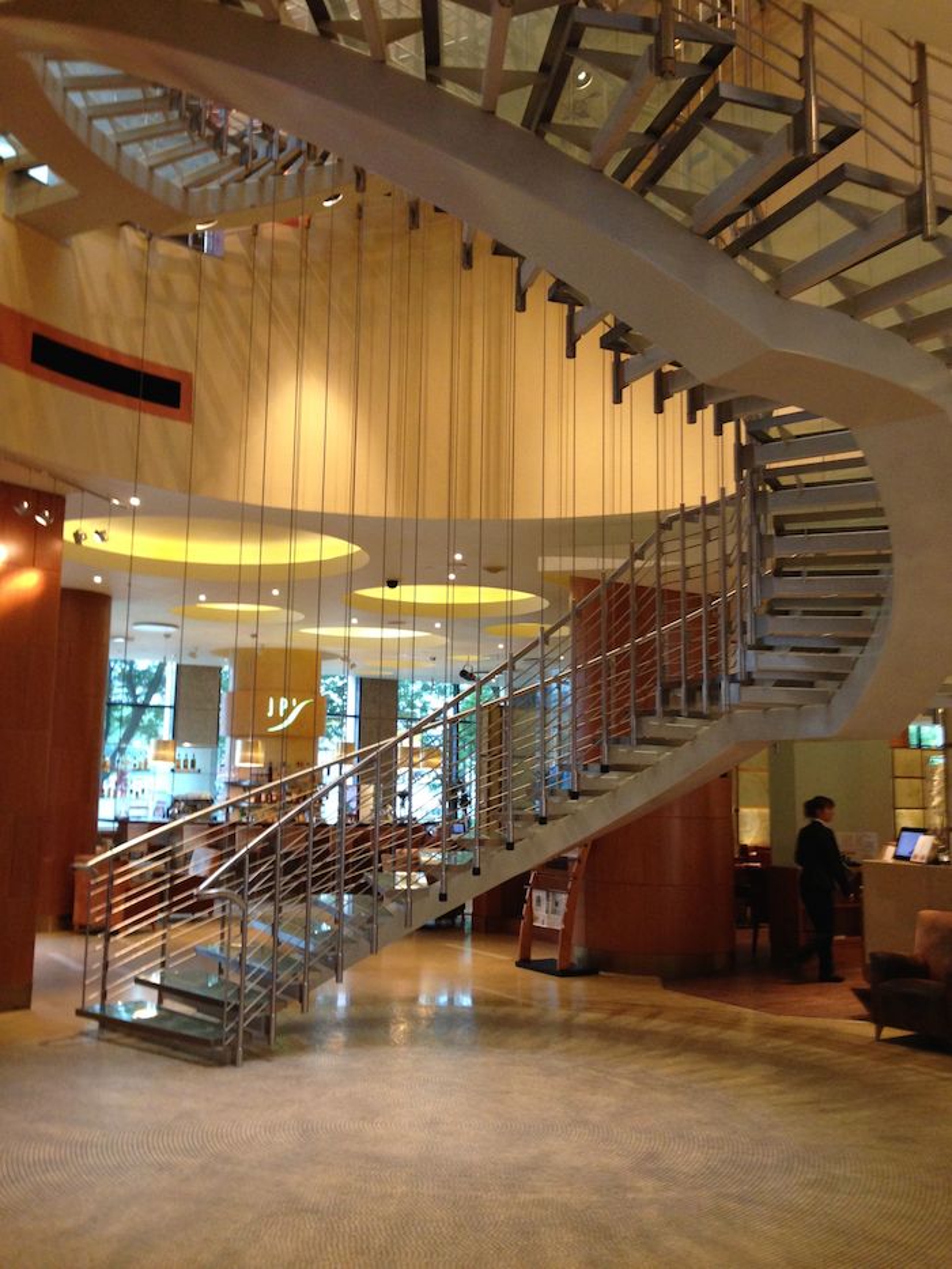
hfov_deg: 43.0
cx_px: 476
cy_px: 634
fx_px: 1210
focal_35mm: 33
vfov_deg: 55.3
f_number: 2.4
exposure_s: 1/20
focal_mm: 4.12
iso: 160
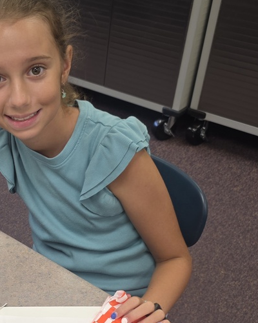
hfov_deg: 31.0
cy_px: 221
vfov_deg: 39.7
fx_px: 439
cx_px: 16
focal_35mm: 46
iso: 40
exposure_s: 1/51
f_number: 1.7
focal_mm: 6.3
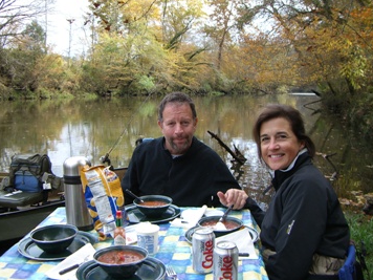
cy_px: 138
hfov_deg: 45.8
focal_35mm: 41
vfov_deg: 35.1
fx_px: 442
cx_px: 192
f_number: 2.7
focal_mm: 6.2
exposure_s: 1/250
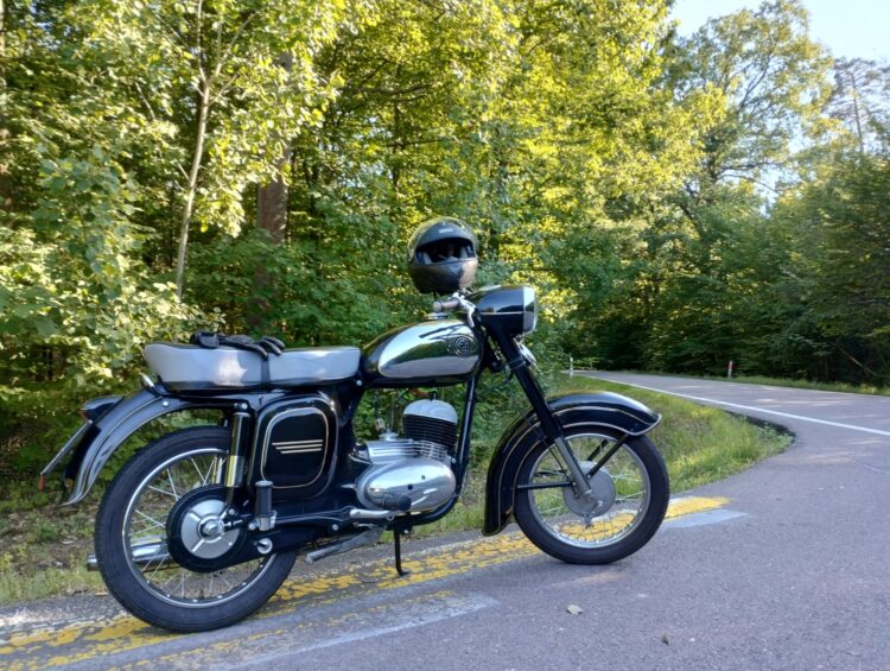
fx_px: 721
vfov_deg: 49.9
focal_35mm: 28
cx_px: 445
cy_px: 336
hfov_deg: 63.4
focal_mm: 4.27
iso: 121
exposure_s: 1/50
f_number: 1.8
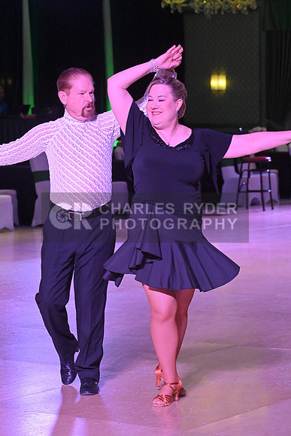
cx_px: 146
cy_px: 218
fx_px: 1575
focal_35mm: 130
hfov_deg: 10.6
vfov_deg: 15.8
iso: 8000
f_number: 9
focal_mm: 130
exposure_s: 1/400
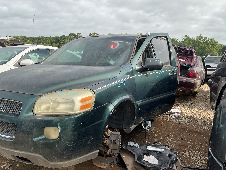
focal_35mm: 29
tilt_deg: -7.0
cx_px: 113
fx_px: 189
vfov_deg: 48.2
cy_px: 85
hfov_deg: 61.7
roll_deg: +2.5
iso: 16
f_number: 1.8
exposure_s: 1/842
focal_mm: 3
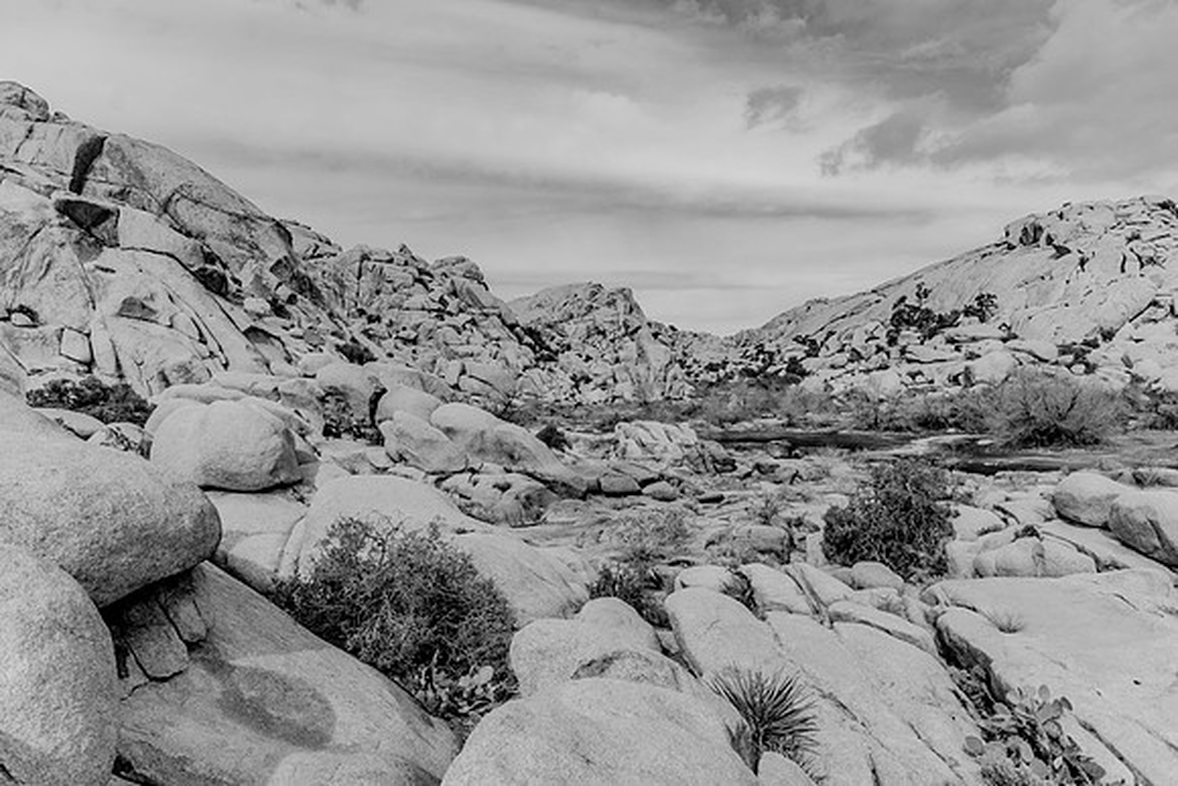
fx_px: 785
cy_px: 393
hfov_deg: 73.7
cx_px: 589
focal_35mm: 24
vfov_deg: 53.2
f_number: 4
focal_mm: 24
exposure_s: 1/1250
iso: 100
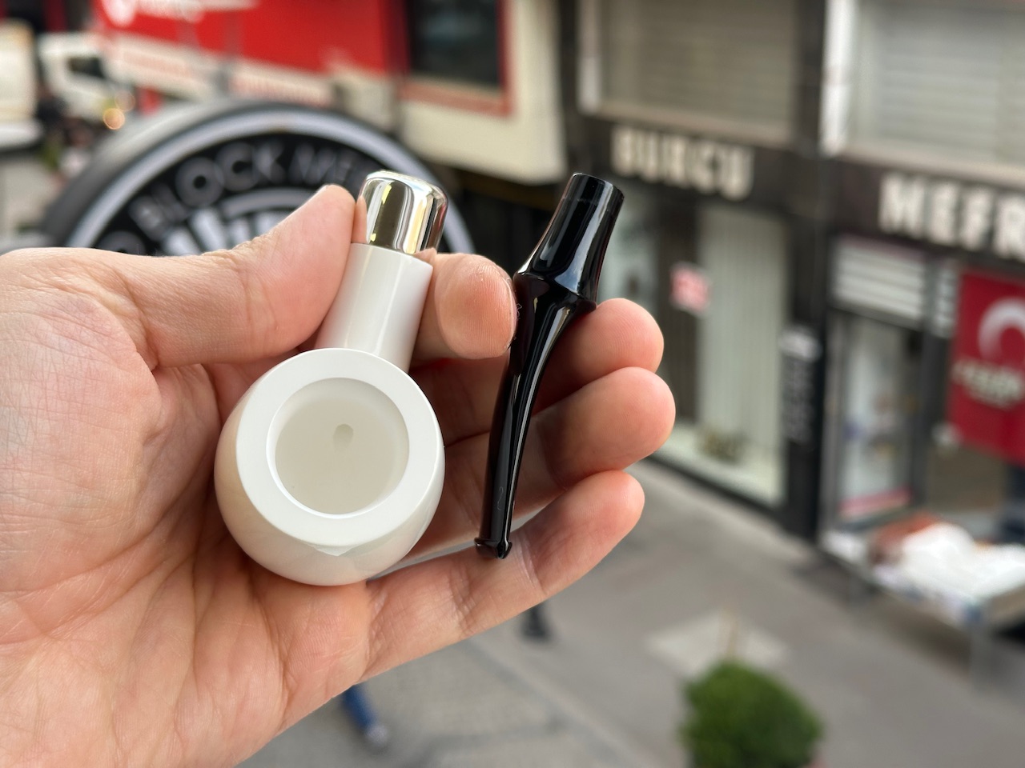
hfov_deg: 39.7
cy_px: 384
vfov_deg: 30.3
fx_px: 1421
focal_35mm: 48
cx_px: 512
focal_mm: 6.86
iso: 64
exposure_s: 1/305
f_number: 1.78
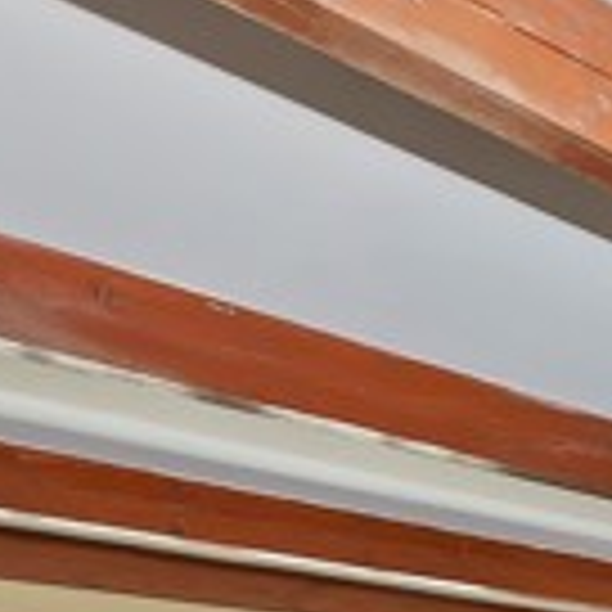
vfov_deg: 24.7
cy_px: 808
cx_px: 976
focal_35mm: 60
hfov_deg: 22.2
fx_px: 1200
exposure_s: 1/30
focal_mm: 10
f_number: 8
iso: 400
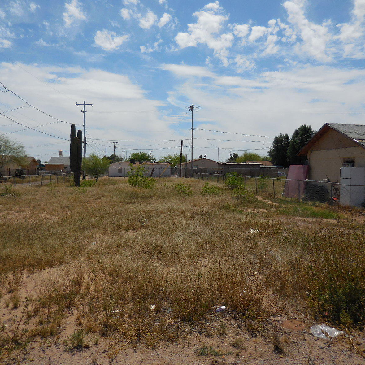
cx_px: 176
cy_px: 181
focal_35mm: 30
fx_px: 358
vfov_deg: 54.0
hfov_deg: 54.0
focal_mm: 4.5
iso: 125
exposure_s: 1/1000
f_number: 6.6
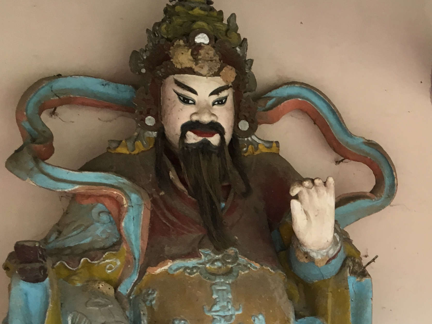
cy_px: 312
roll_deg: +0.8
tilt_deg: +1.4
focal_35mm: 70
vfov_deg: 20.4
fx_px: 874
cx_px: 436
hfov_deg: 26.3
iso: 80
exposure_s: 1/33
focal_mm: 4.15
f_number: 2.2
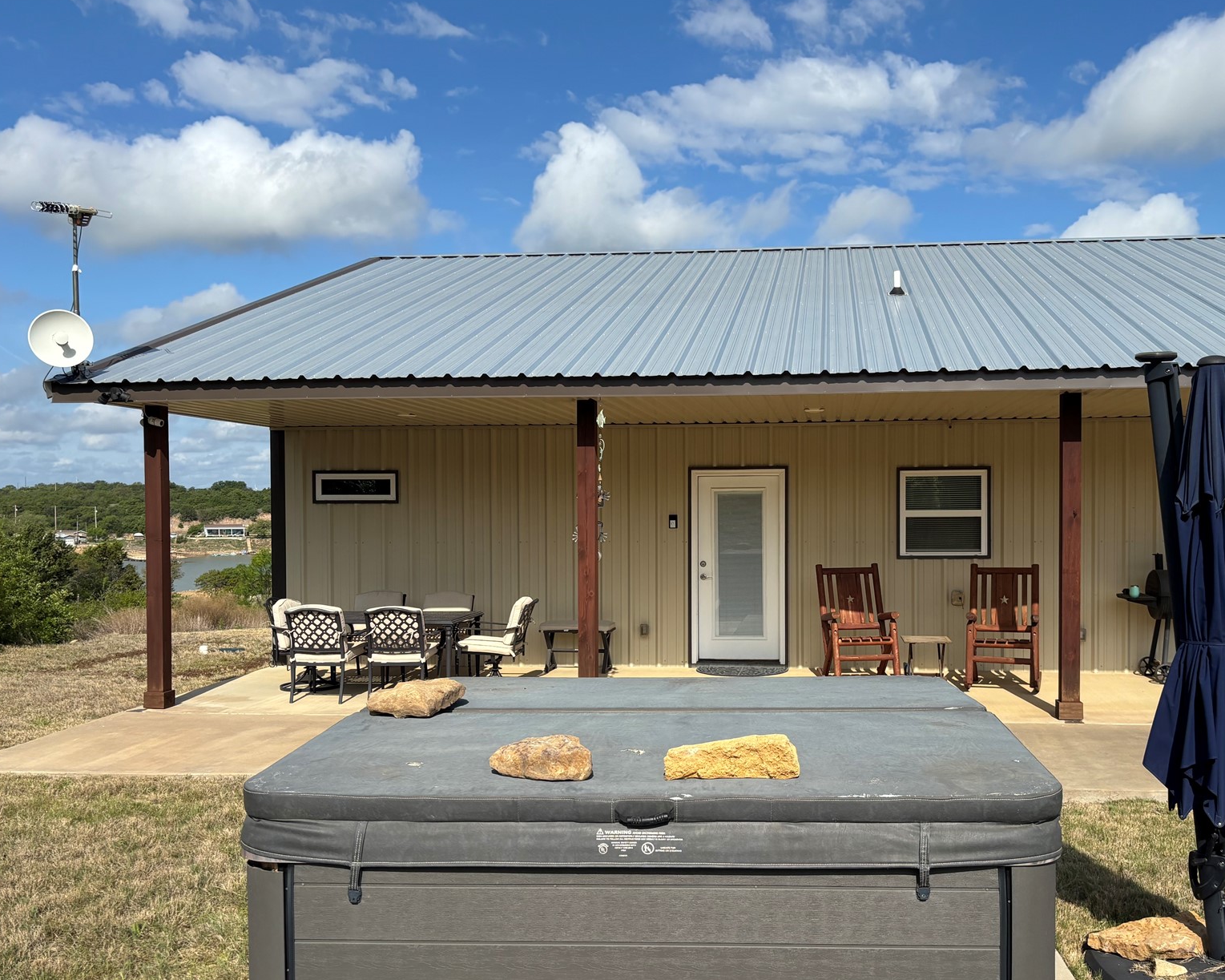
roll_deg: +0.6
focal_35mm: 34
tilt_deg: -1.5
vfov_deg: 43.3
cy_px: 526
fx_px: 1233
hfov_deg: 52.6
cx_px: 707
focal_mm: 5.96
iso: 50
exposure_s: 1/4255
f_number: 1.6
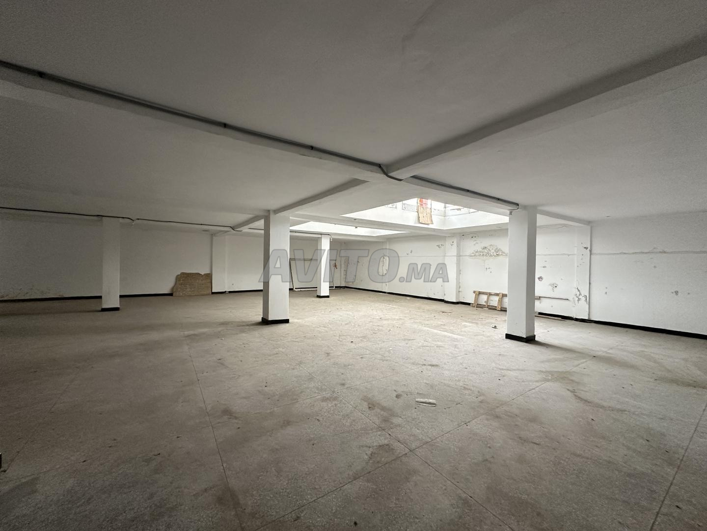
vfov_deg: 85.7
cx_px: 354
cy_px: 266
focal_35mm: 14
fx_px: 286
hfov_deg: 102.1
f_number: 2.2
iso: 250
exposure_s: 1/99
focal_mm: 2.22
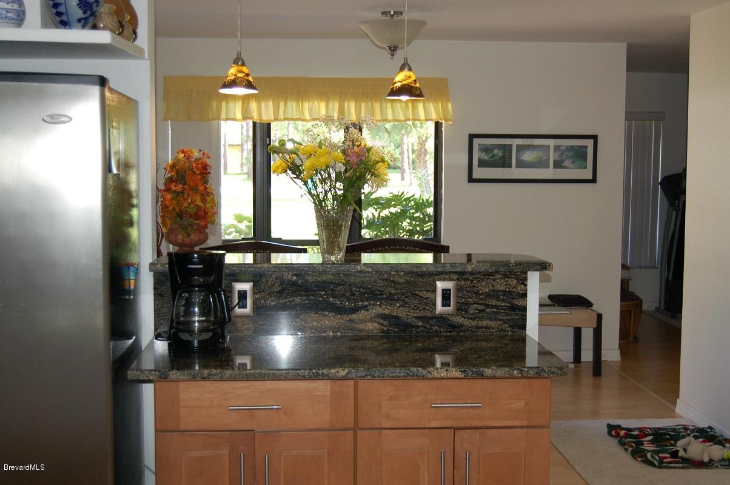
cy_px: 242
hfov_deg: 38.9
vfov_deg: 26.4
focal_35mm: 51
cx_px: 365
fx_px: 1033
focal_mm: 34
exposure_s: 1/60
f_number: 4.5
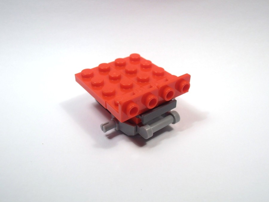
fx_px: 288
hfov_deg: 50.1
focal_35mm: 37
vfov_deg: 38.7
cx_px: 134
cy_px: 101
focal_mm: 6.61
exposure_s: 1/80
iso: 80
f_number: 3.9
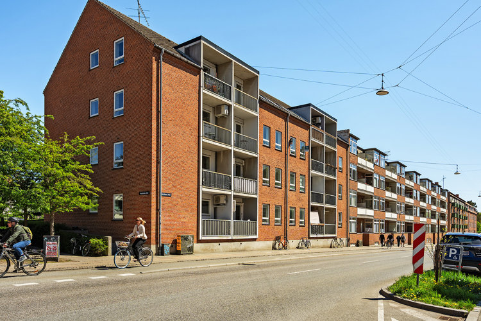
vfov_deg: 49.6
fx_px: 347
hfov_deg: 69.4
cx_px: 240
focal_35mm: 26
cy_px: 160
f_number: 8
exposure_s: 1/400
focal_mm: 26
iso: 320
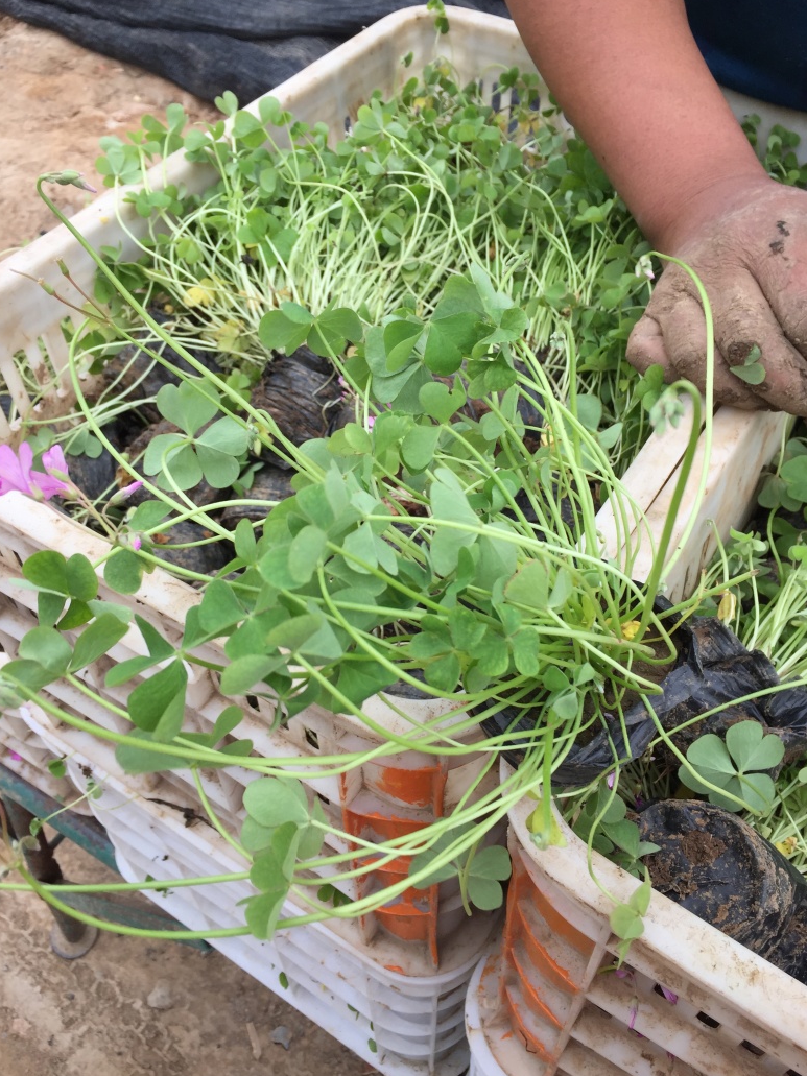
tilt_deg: -53.5
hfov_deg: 46.8
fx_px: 933
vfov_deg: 60.0
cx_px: 391
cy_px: 525
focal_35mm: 30
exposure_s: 1/573
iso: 32
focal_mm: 4.15
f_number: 2.2
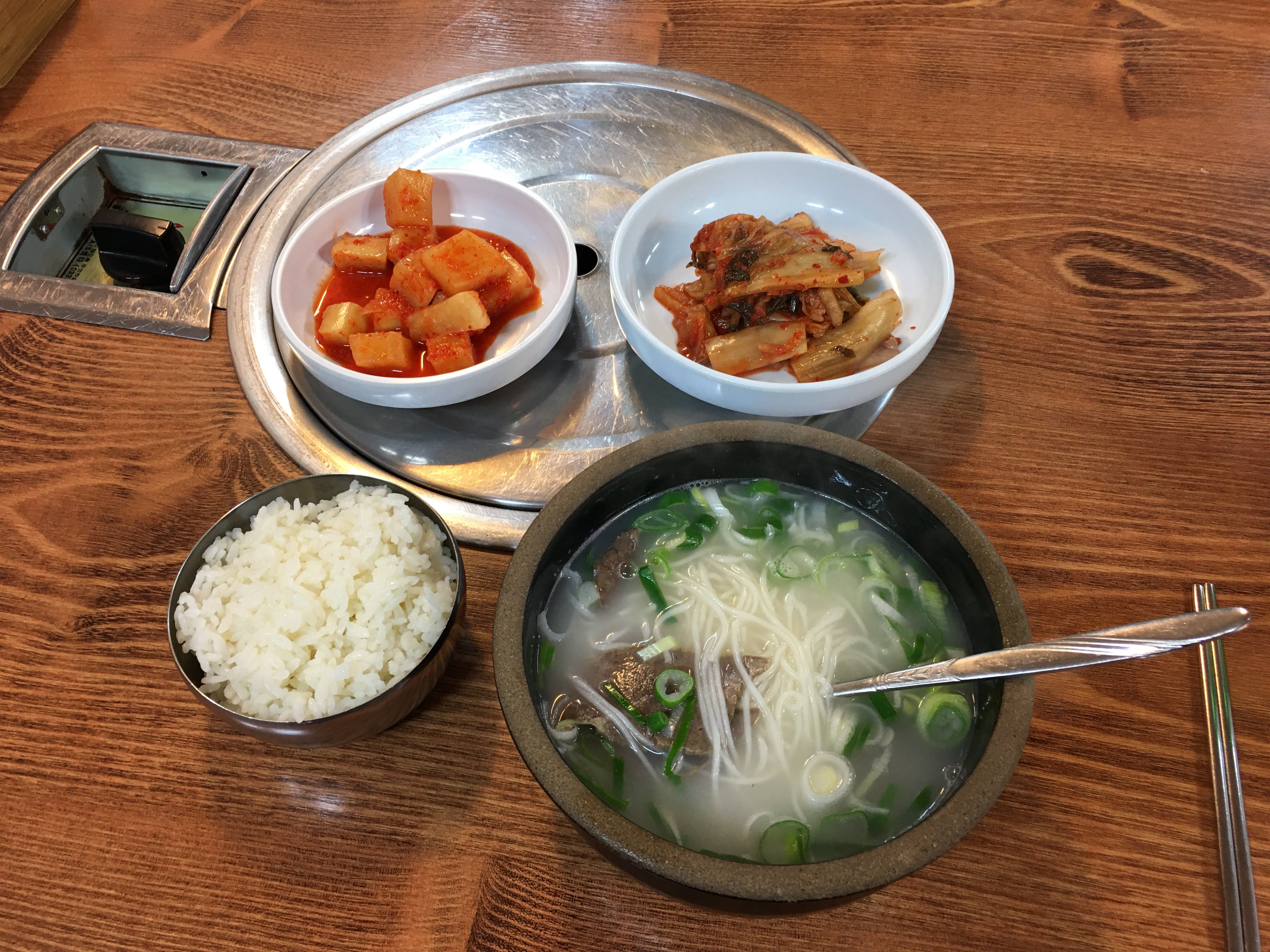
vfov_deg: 48.2
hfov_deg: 61.7
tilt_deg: -54.3
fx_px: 1064
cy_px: 476
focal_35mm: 29
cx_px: 635
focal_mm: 4.15
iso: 32
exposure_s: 1/15
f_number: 2.2
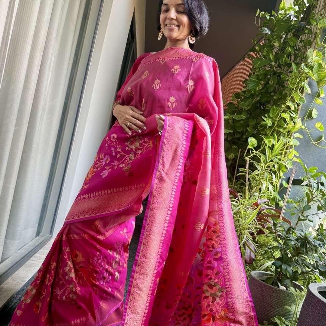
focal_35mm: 29
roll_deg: -13.8
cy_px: 185
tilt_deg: -4.9
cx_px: 165
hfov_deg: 55.6
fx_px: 309
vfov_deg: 55.4
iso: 160
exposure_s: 1/121
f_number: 1.78
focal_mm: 6.76
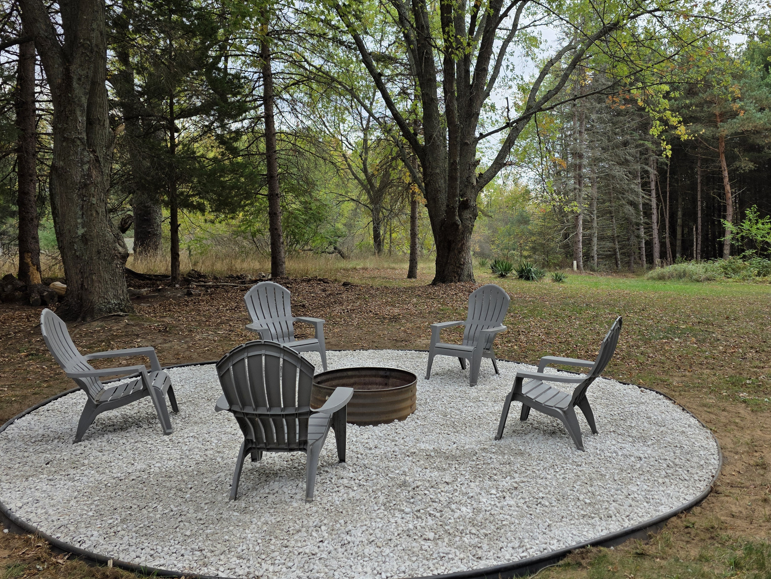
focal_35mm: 30
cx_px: 460
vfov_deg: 46.4
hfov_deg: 59.5
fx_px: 668
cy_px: 221
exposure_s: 1/2701
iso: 80
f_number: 1.7
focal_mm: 6.3
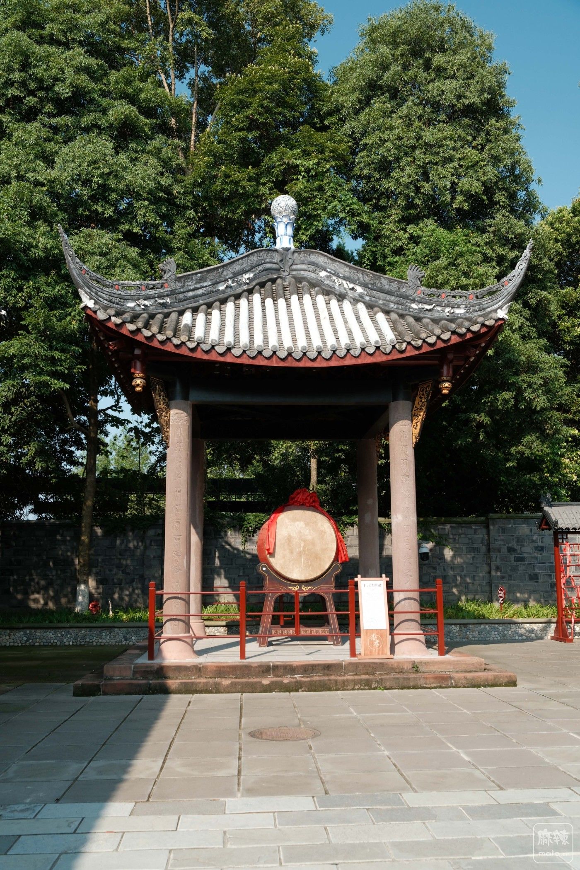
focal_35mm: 30
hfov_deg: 43.6
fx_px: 725
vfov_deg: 61.9
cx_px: 290
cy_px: 435
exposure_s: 1/420
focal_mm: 19.9
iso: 160
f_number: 5
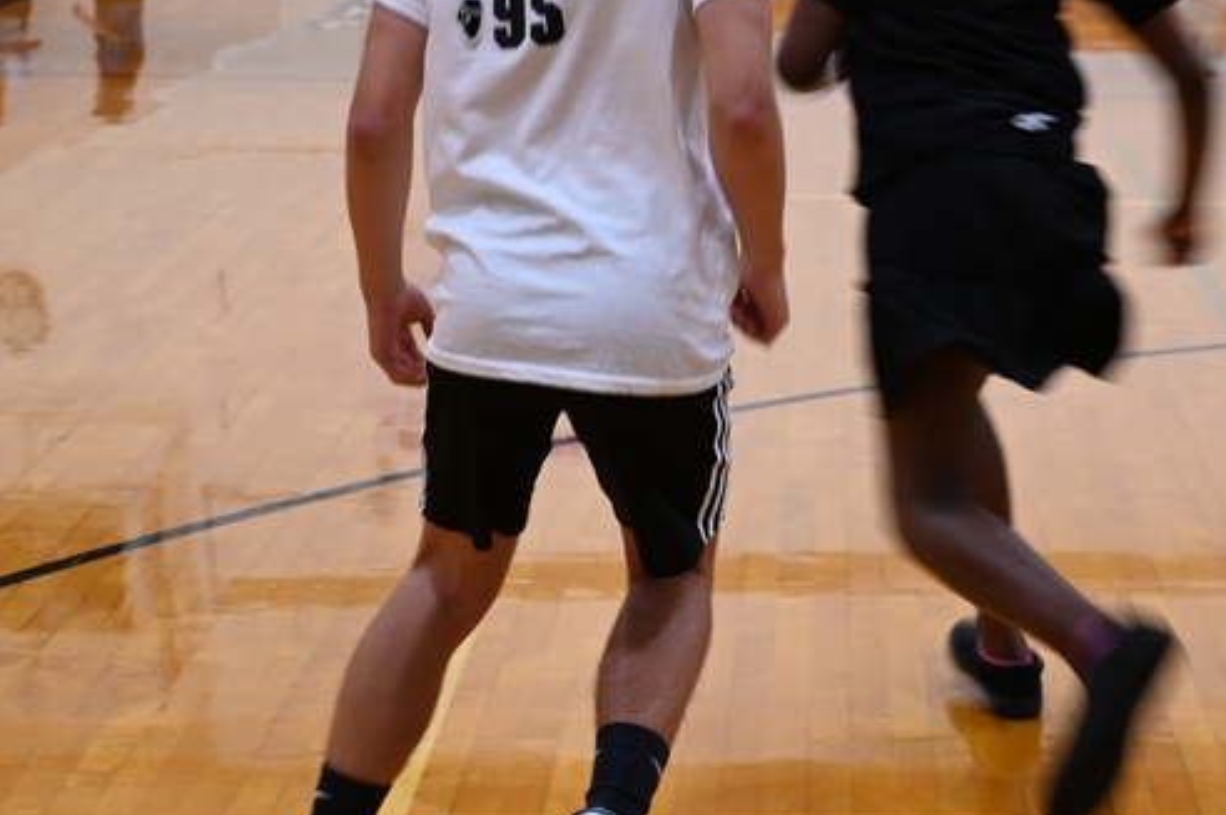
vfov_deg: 13.6
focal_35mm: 100
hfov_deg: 19.9
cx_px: 1194
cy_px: 181
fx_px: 3402
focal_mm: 48
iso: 800
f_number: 4.5
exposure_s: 1/80
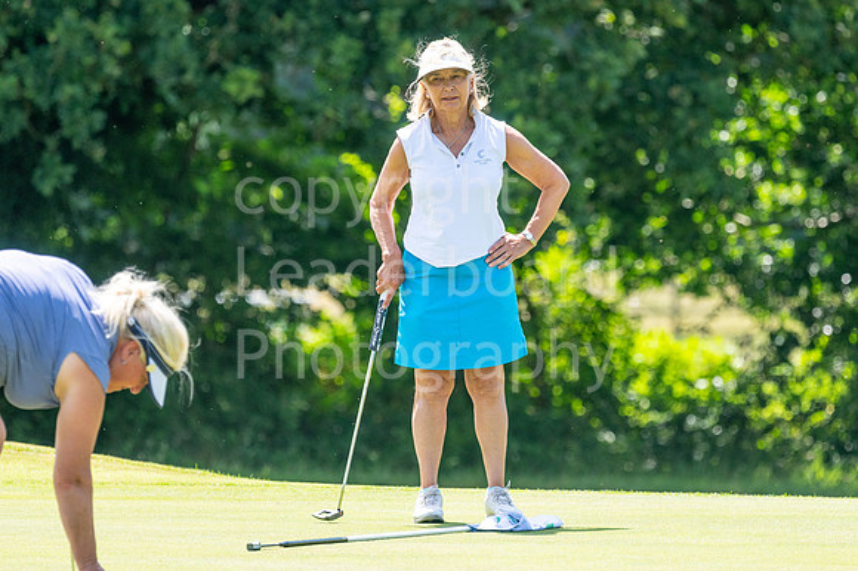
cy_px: 286
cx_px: 429
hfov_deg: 4.6
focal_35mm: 450
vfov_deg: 3.1
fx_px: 10718
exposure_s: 1/1000
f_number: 5
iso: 320
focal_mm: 300
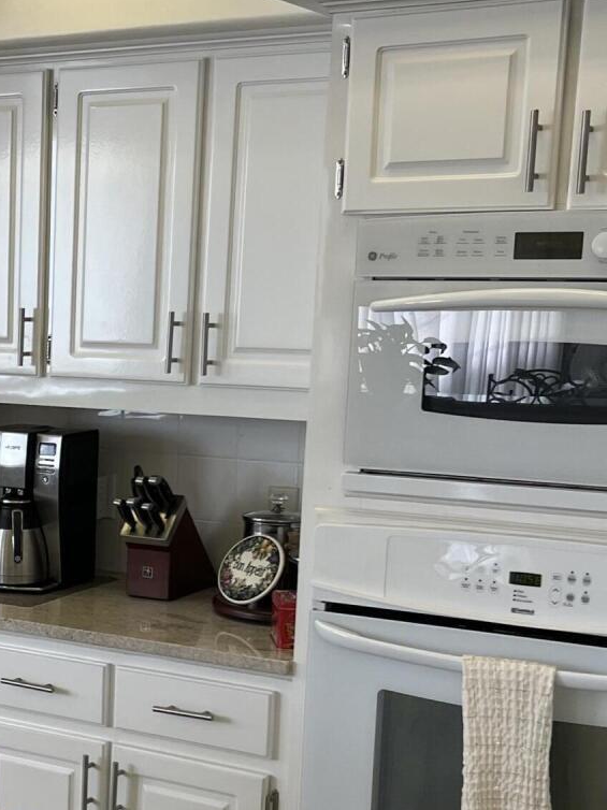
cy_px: 605
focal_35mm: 69
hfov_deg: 20.5
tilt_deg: -11.7
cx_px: -31
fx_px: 1614
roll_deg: -1.8
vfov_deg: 27.8
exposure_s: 1/120
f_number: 1.5
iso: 80
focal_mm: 5.7
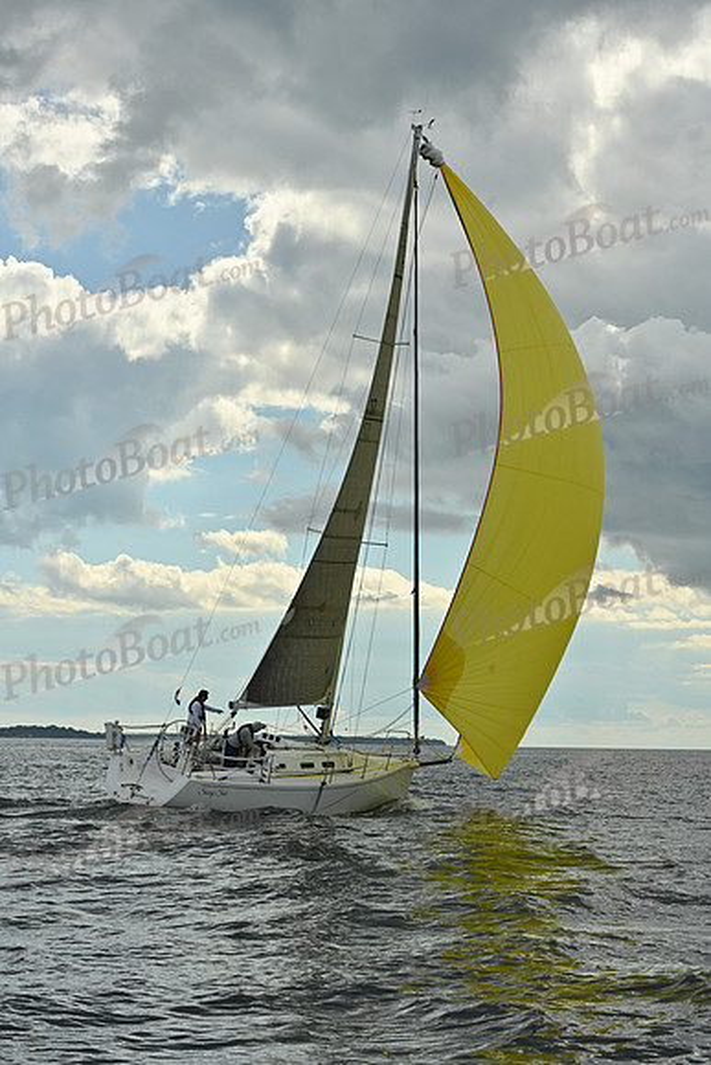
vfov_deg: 28.8
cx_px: 356
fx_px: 2072
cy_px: 532
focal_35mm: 70
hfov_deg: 19.5
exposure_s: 1/800
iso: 250
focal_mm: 70
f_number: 10
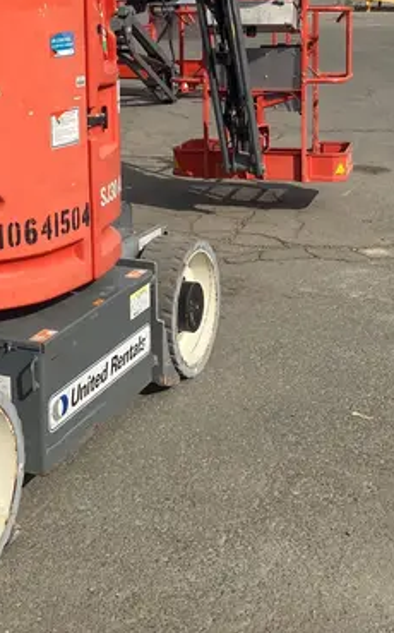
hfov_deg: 21.6
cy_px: 118
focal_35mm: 59
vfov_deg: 33.5
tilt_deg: -7.2
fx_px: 1016
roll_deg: -0.4
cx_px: 70
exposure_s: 1/2857
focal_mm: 3.99
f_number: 1.8
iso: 32
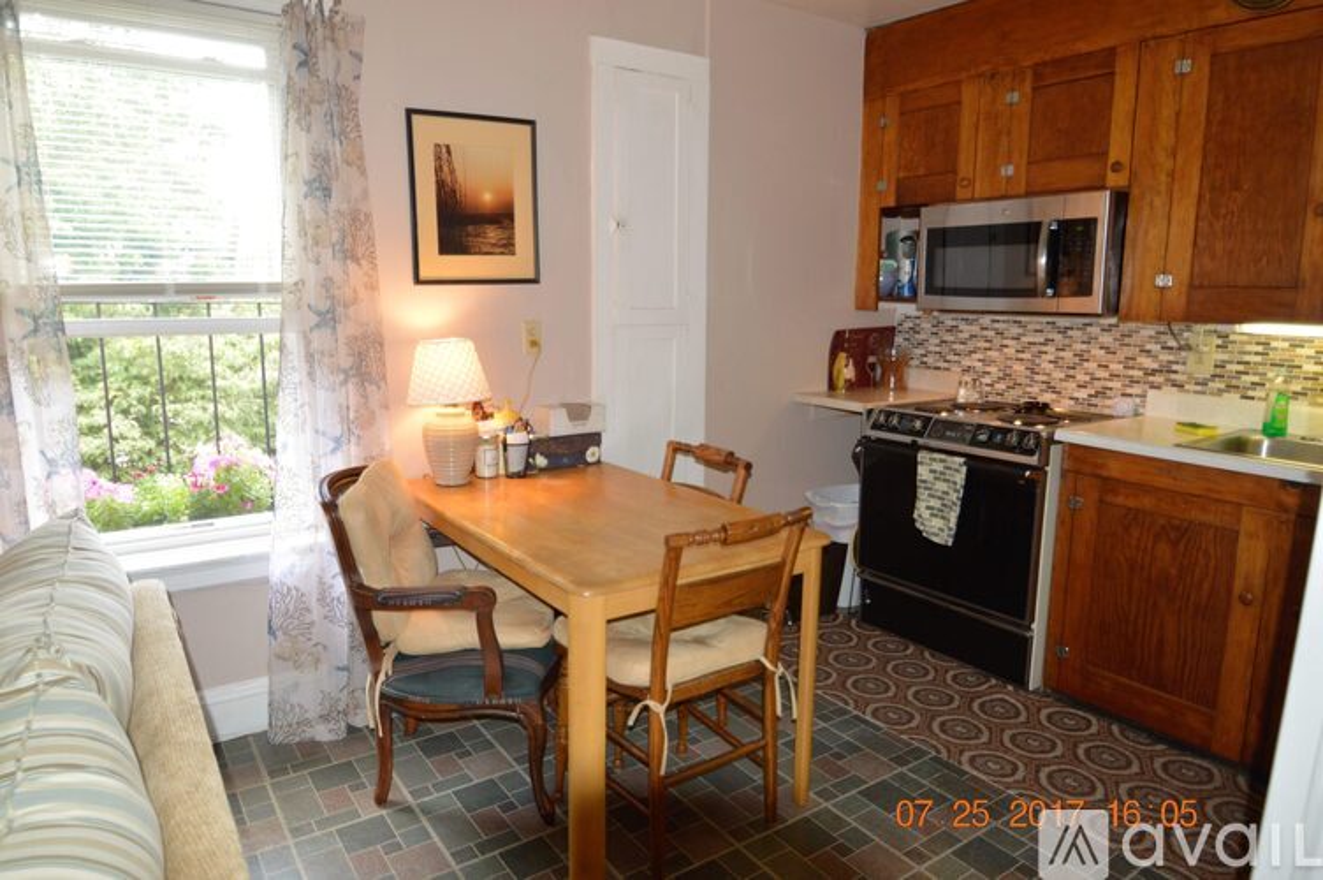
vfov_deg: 56.1
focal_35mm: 22
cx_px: 662
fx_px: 826
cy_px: 440
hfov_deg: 77.4
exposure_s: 1/60
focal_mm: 15
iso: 400
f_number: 4
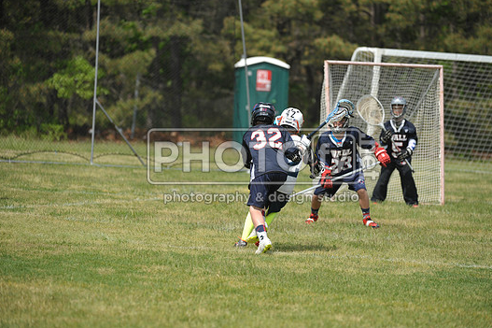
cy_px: 163
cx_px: 259
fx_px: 3607
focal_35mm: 264
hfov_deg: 7.8
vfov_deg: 5.2
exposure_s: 1/4000
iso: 640
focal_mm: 240
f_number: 4
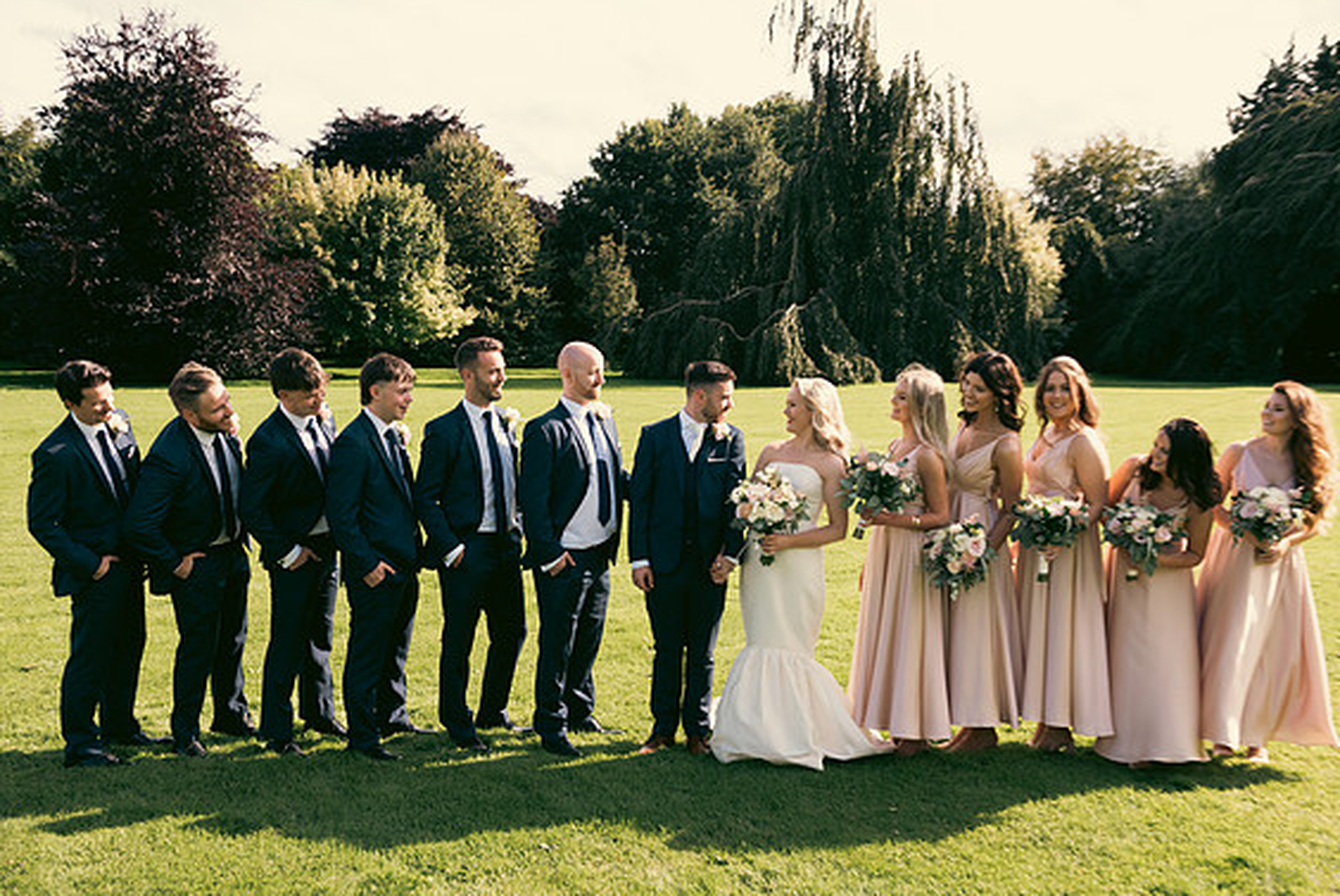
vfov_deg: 36.0
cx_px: 684
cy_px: 443
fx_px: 1378
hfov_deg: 51.8
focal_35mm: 37
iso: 100
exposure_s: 1/320
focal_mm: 36
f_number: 5
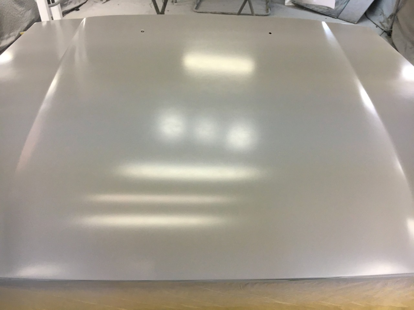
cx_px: 207
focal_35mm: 29
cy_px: 155
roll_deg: -2.5
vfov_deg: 48.2
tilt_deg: -38.6
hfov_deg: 61.7
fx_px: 347
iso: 80
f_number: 2.2
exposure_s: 1/30
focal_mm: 4.15
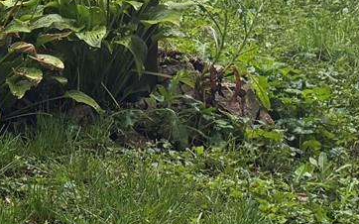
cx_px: -154
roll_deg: -0.2
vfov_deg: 8.9
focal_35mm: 144
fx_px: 1408
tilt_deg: -4.8
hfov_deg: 13.8
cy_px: -114
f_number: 1.78
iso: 100
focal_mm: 6.76
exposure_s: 1/649
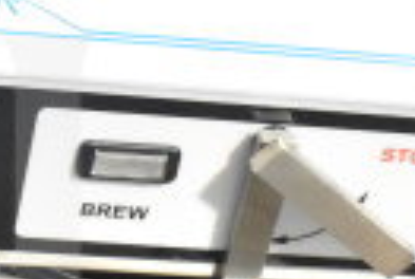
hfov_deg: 10.5
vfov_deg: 7.3
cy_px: 287
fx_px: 2176
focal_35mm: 188
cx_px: -193
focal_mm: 27
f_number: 5
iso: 6400
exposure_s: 1/100
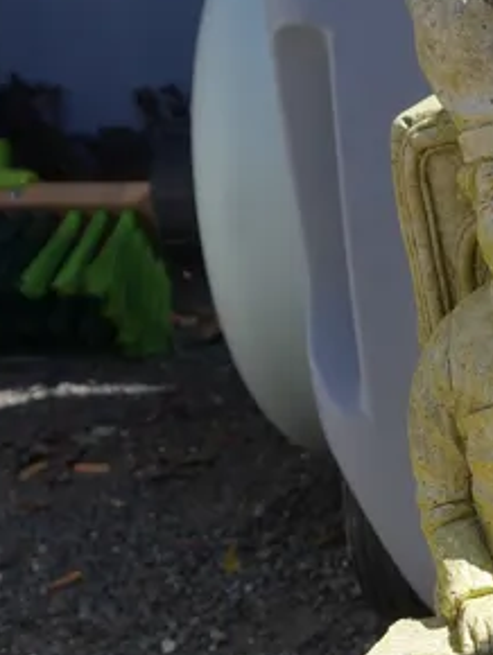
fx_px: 2143
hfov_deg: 12.4
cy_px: 689
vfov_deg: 16.9
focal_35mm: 113
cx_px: 763
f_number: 6.3
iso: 200
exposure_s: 1/400
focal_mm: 16
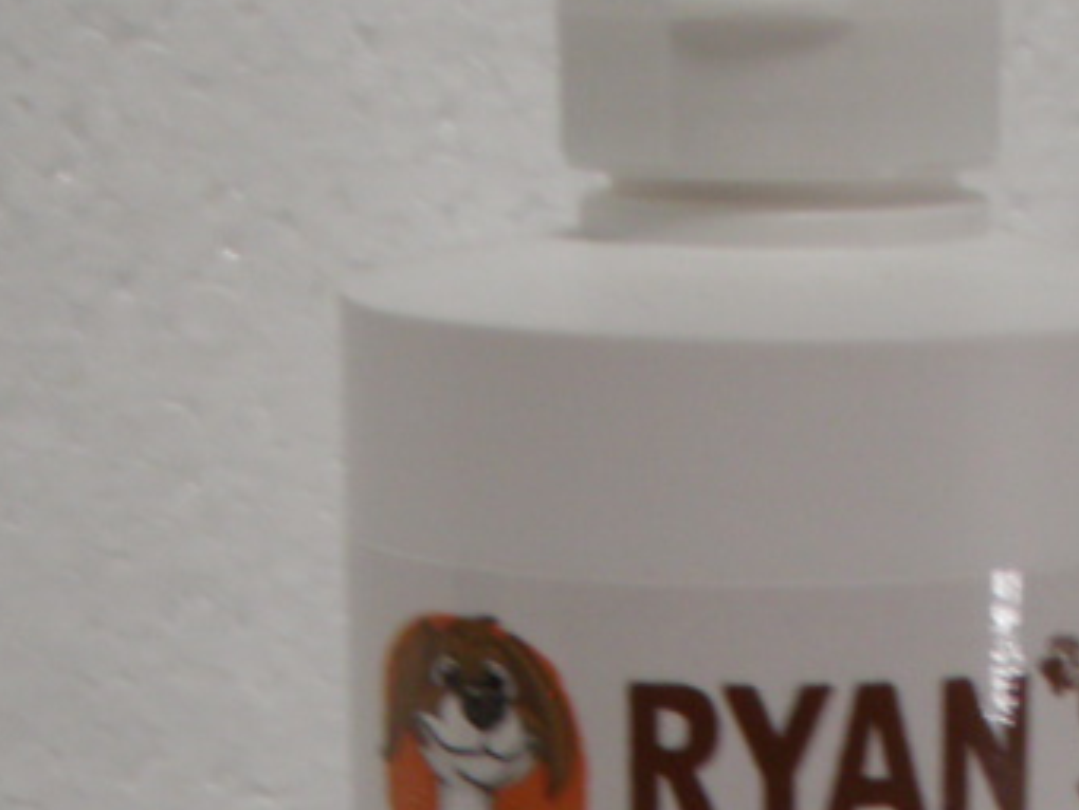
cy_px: 1271
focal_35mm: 143
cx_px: 790
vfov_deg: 10.0
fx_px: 4457
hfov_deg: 13.8
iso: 100
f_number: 3.5
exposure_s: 1/30
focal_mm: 6.7
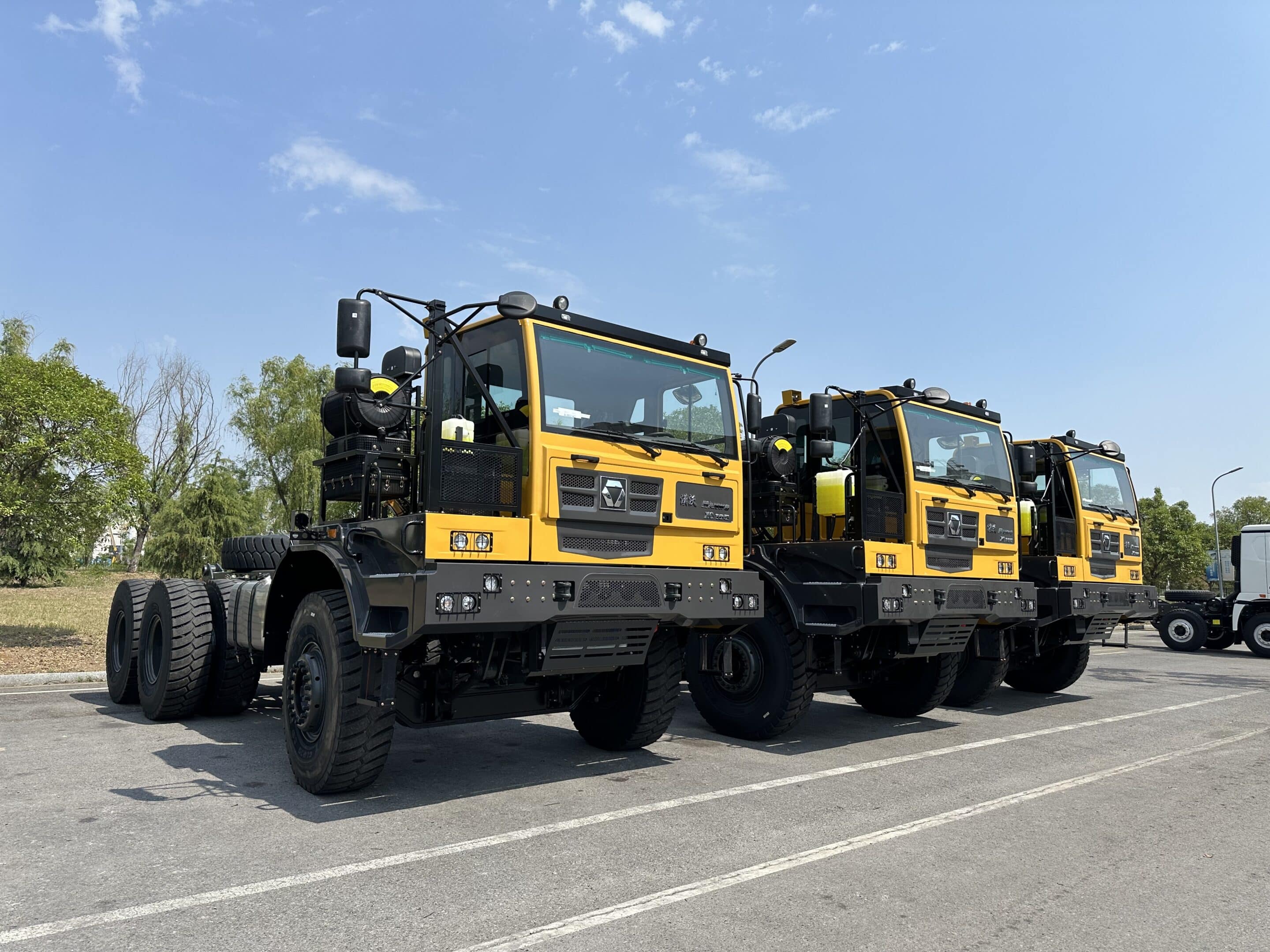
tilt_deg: +5.6
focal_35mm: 24
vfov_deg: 56.8
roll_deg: -1.5
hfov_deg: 71.6
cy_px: 476
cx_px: 635
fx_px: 881
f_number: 1.78
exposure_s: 1/4545
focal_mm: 6.86
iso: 80
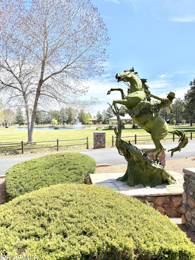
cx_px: 94
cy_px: 135
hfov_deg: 54.9
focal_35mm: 25
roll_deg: -1.1
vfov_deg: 69.4
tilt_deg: -3.5
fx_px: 188
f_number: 1.78
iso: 80
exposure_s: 1/4673
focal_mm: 6.76
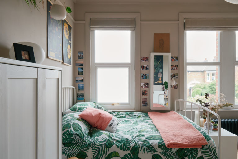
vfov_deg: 53.1
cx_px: 119
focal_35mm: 24
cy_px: 80
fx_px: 159
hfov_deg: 73.7
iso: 160
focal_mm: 16
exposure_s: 1/3
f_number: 11
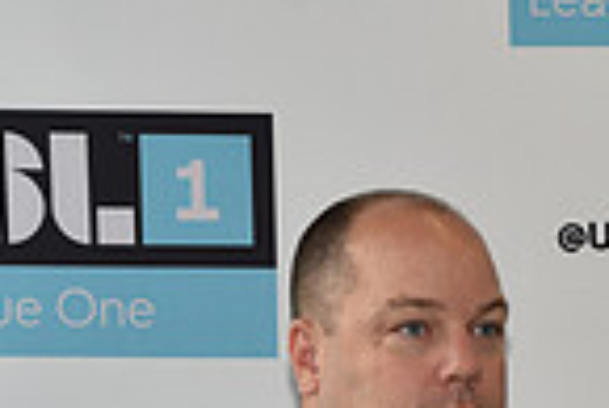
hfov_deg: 10.1
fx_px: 3387
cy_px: 738
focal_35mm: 200
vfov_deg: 6.7
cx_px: 701
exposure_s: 1/60
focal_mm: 50
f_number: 5.6
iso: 400
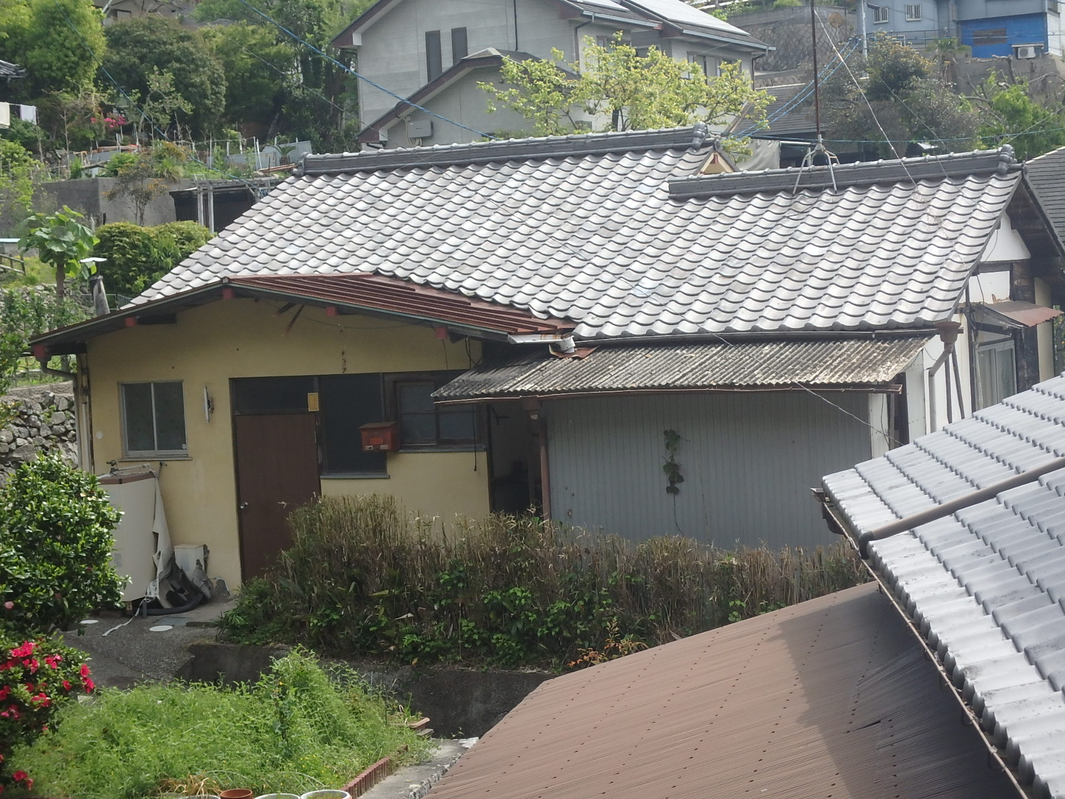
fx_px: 2031
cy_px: 400
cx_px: 532
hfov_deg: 29.4
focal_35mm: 66
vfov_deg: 22.3
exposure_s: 1/400
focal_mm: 11.7
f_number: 5.1
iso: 125
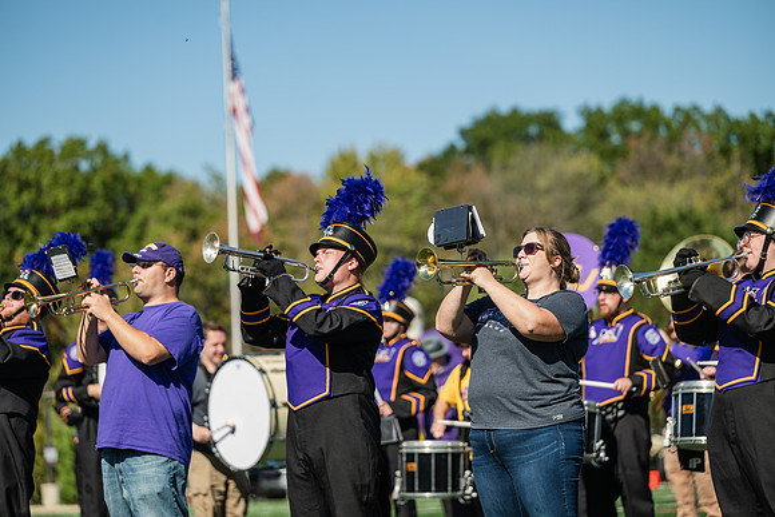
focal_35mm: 135
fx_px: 2907
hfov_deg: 15.2
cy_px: 258
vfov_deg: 10.2
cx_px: 388
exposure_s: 1/1250
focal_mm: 135
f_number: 3.2
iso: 80
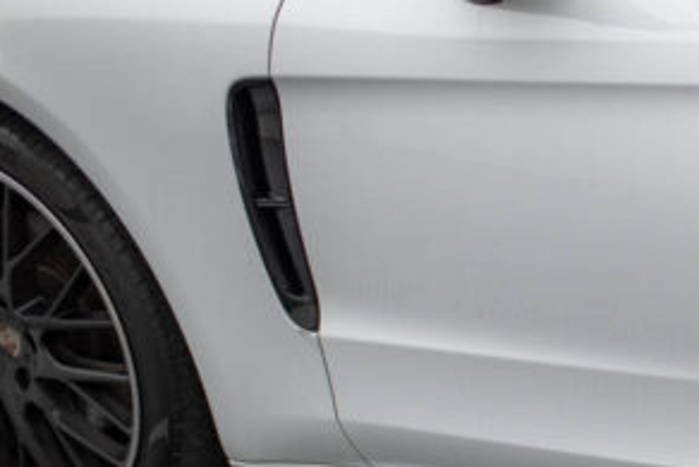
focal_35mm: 108
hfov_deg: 17.0
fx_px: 2098
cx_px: 1072
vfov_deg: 12.4
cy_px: 578
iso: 500
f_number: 2.5
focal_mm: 35
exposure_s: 1/200
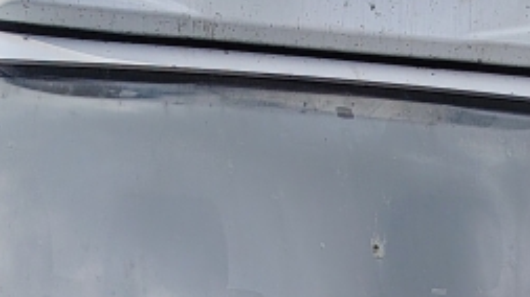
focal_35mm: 125
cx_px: 310
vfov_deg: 8.6
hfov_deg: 17.2
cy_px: 784
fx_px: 1756
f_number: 1.75
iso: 100
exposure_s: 1/288
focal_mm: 5.25
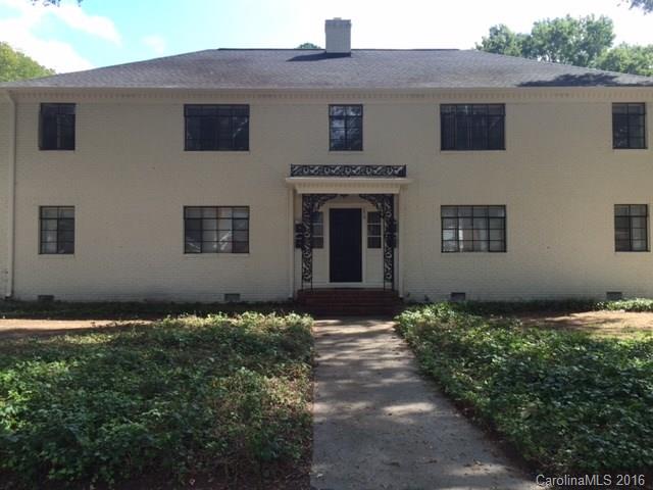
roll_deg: -0.2
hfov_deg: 61.7
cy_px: 245
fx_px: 547
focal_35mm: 29
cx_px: 326
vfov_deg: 48.2
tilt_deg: +1.3
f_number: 2.2
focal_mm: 4.15
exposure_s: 1/408
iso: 32
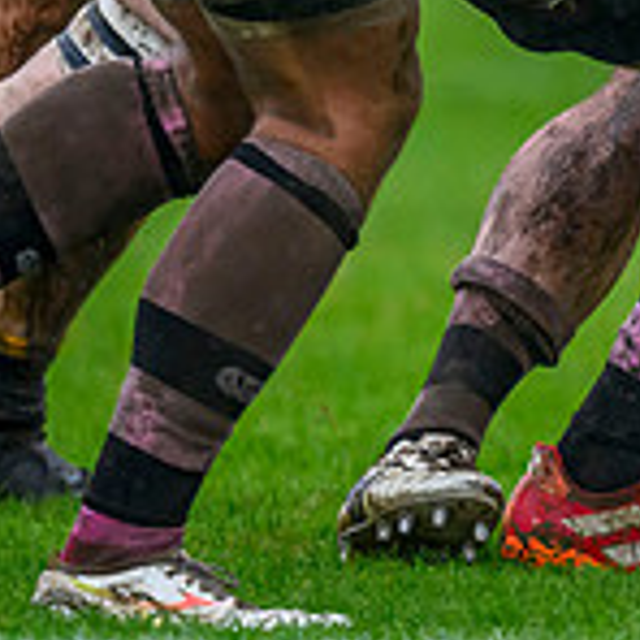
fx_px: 45349
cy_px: -177
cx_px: 957
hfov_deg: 0.8
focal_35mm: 2168
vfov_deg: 0.8
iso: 3200
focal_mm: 560
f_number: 4
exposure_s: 1/1600
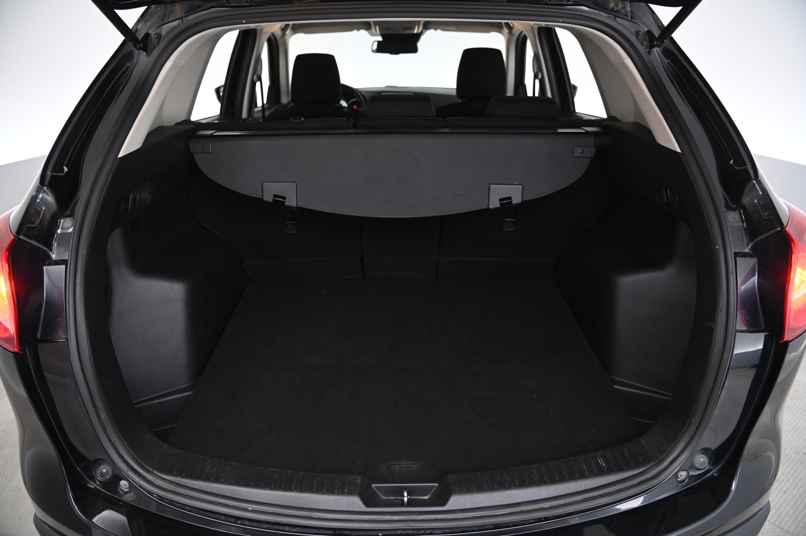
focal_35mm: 24
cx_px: 403
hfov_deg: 73.8
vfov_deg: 53.1
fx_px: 537
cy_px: 268
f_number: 4
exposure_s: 1/20
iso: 1000
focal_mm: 24
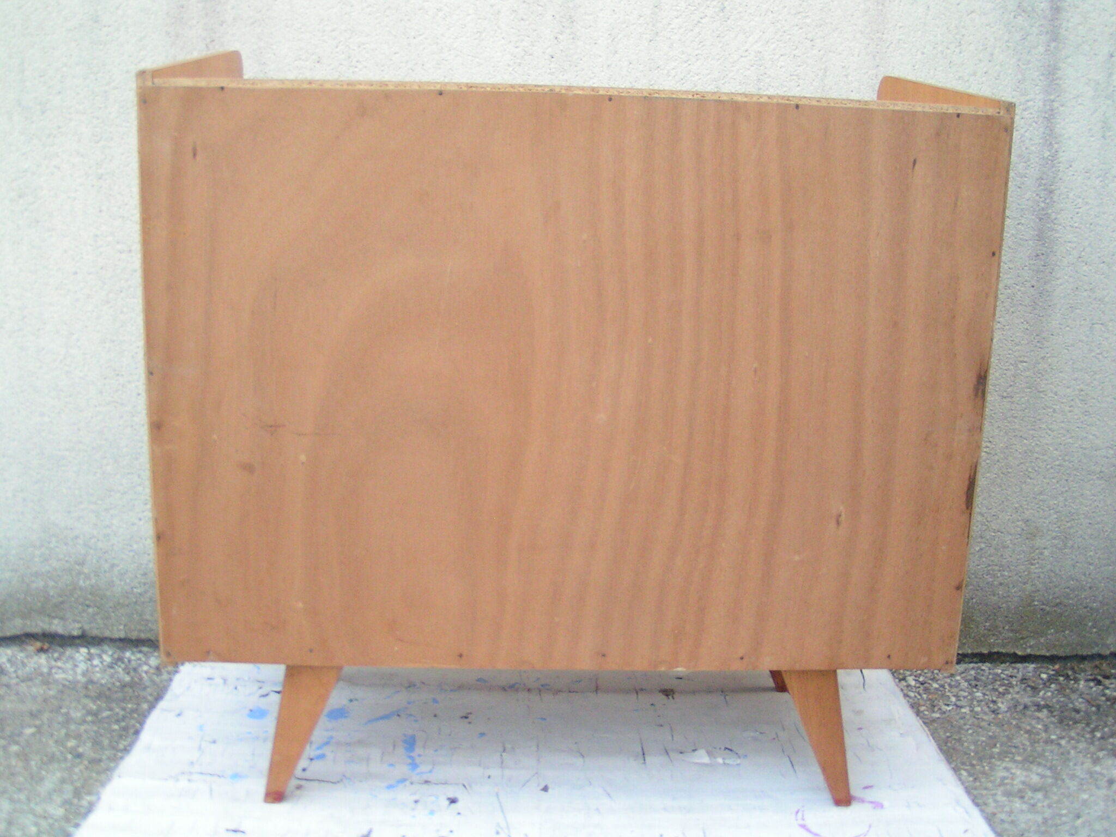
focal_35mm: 38
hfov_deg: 49.0
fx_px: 1225
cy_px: 418
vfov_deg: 37.7
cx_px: 558
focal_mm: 5.8
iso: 160
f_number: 2.8
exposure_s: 1/40
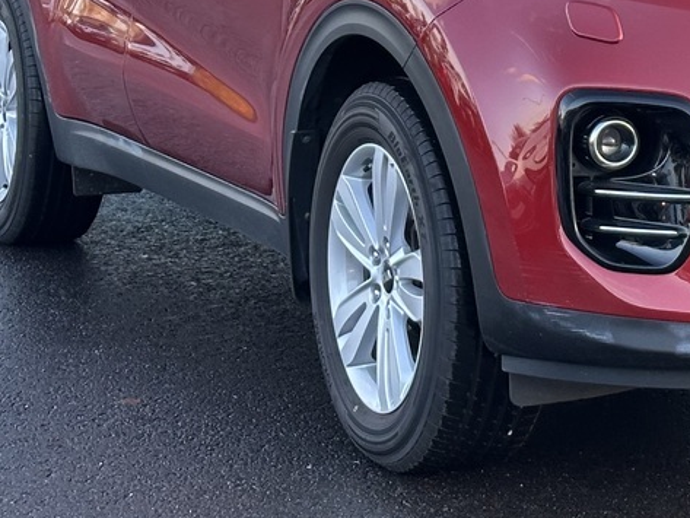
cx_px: 683
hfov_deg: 13.3
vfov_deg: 10.0
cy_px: -83
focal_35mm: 146
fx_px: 2911
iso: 80
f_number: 1.78
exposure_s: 1/316
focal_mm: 6.86
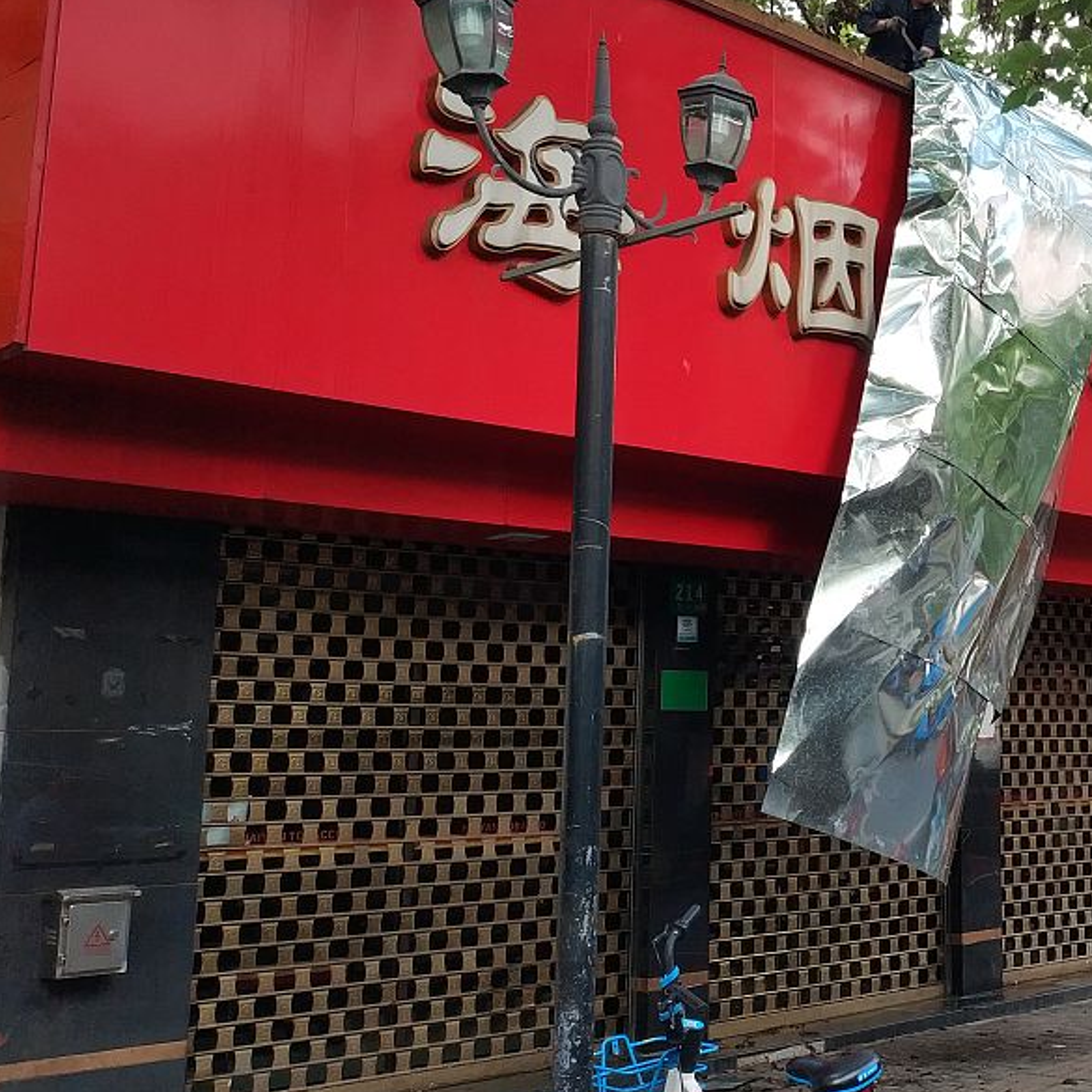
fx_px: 2070
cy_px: 429
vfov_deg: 29.5
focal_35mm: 58
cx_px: 1081
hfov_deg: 27.9
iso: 246
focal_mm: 4.5
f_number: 2
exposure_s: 1/100
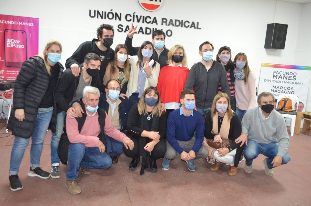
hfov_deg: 62.0
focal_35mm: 30
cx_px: 156
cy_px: 103
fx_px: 259
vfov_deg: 43.5
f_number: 3.8
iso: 2800
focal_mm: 20
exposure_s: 1/60
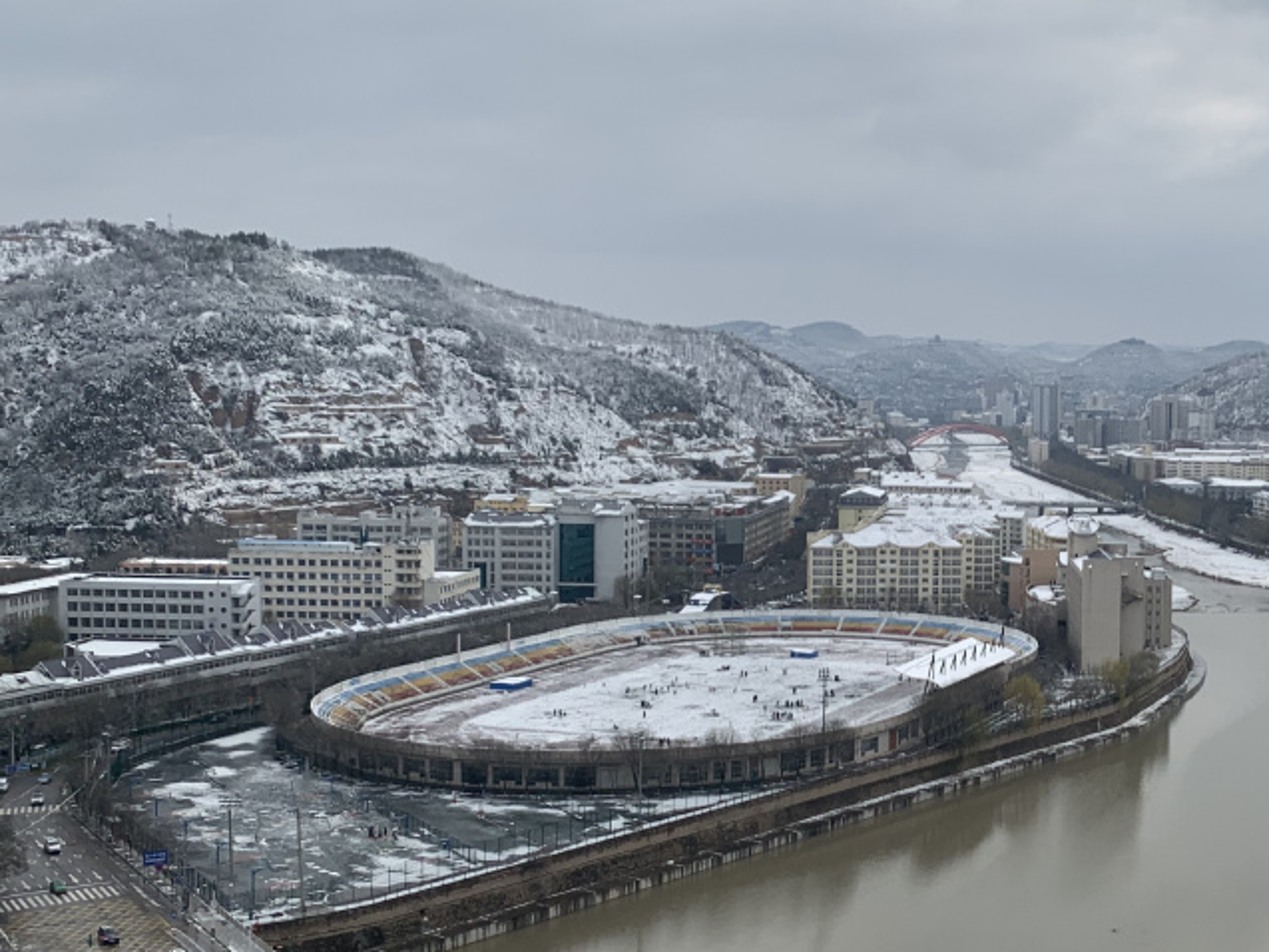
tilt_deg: -3.7
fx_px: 1797
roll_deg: -1.2
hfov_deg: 37.3
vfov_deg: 29.7
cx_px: 1048
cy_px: 498
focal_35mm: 49
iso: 25
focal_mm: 4.25
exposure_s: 1/4464
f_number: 1.8
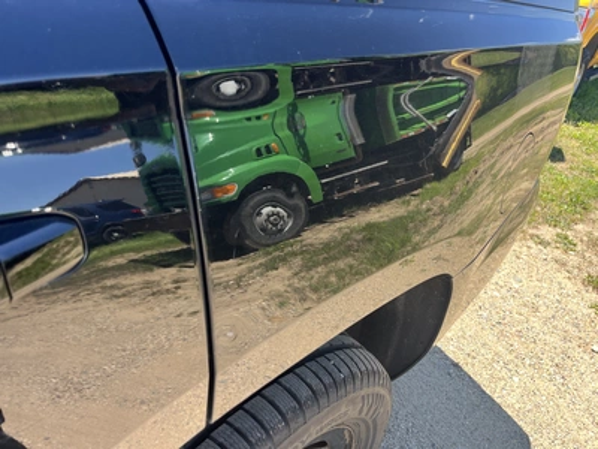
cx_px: 299
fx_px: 449
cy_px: 224
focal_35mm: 26
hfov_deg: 67.3
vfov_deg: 53.1
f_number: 1.6
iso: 50
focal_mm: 5.1
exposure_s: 1/432
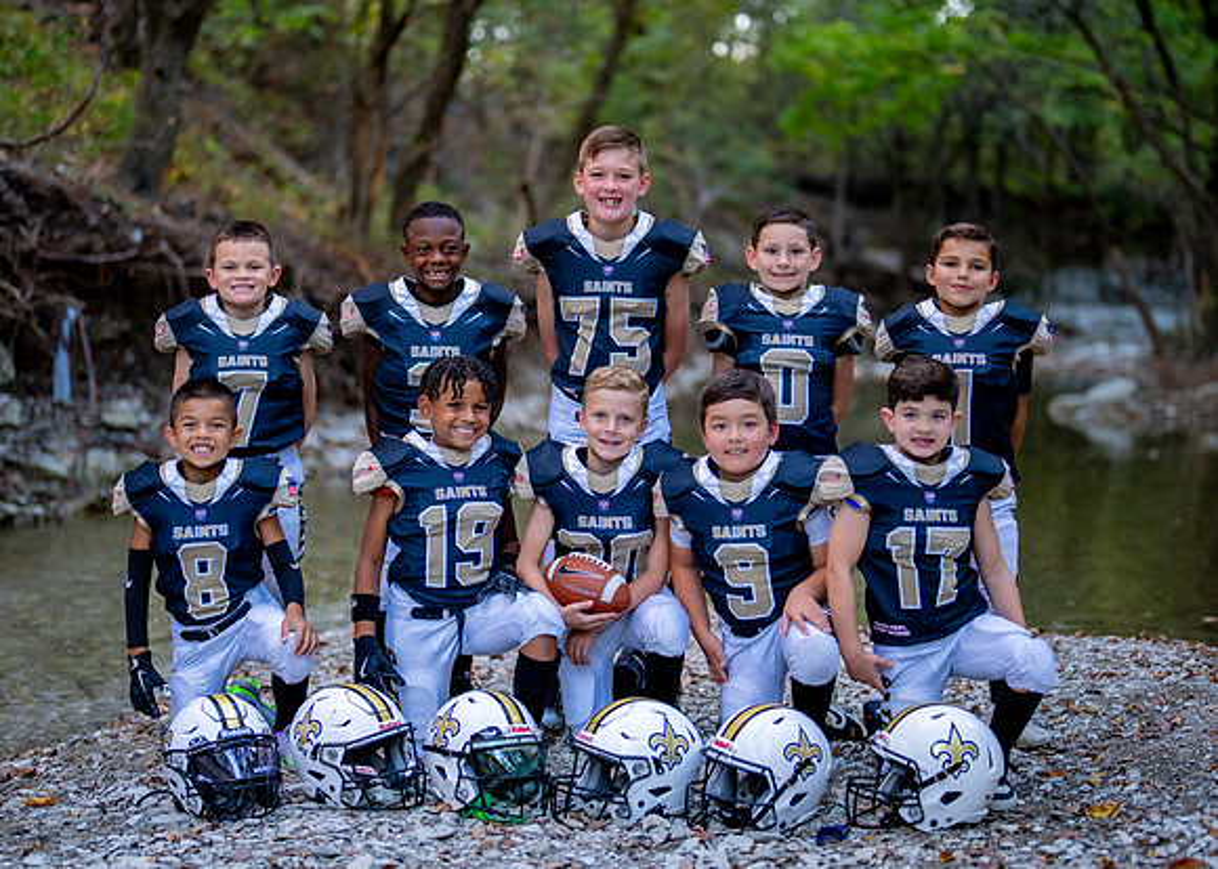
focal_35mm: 64
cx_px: 601
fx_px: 2213
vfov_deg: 22.2
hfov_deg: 30.8
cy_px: 410
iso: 800
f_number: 1.2
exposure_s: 1/500
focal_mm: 50
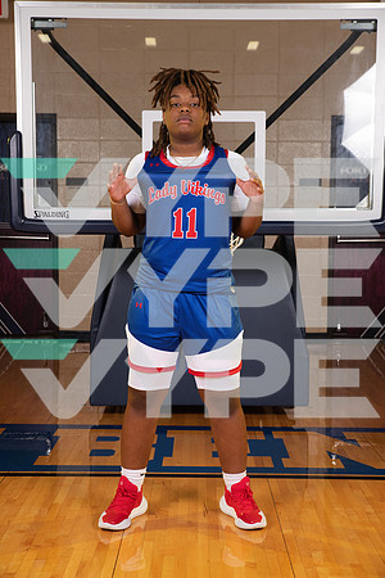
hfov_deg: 24.2
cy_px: 289
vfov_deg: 35.6
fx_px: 898
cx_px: 192
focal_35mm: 56
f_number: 7.1
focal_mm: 56
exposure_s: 1/320
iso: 320
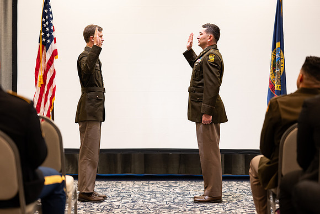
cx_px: 160
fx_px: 756
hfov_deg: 23.9
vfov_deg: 16.1
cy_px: 107
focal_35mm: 85
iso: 800
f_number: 1.8
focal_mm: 85
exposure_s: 1/125
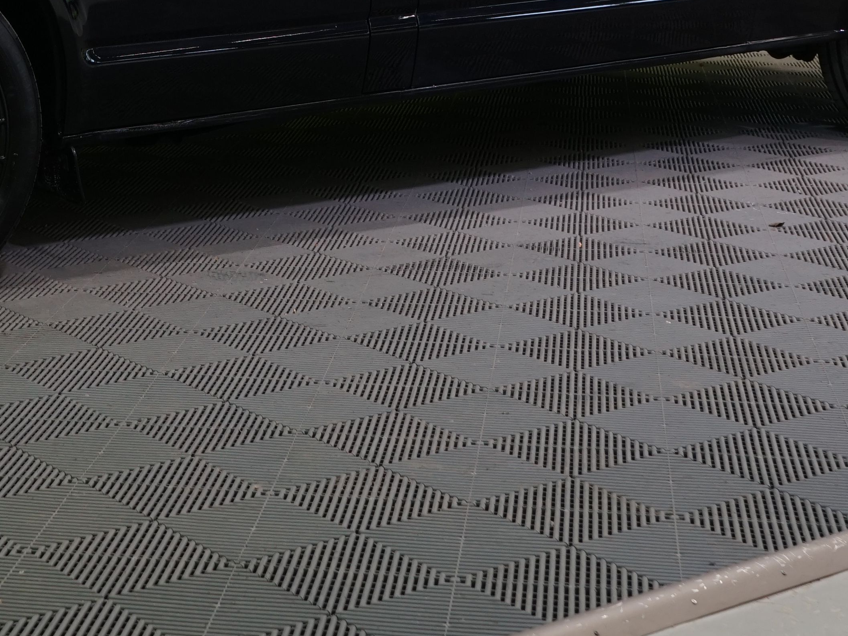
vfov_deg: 17.2
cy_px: -133
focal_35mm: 82
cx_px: 183
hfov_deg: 23.5
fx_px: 2009
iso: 640
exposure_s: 1/30
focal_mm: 30
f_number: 6.3
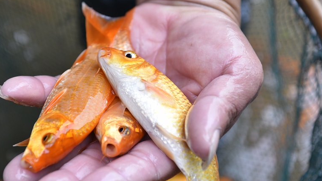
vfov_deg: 10.4
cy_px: 80
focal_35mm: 116
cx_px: 127
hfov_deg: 18.4
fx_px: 990
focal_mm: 70
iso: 200
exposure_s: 1/160
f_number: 3.5
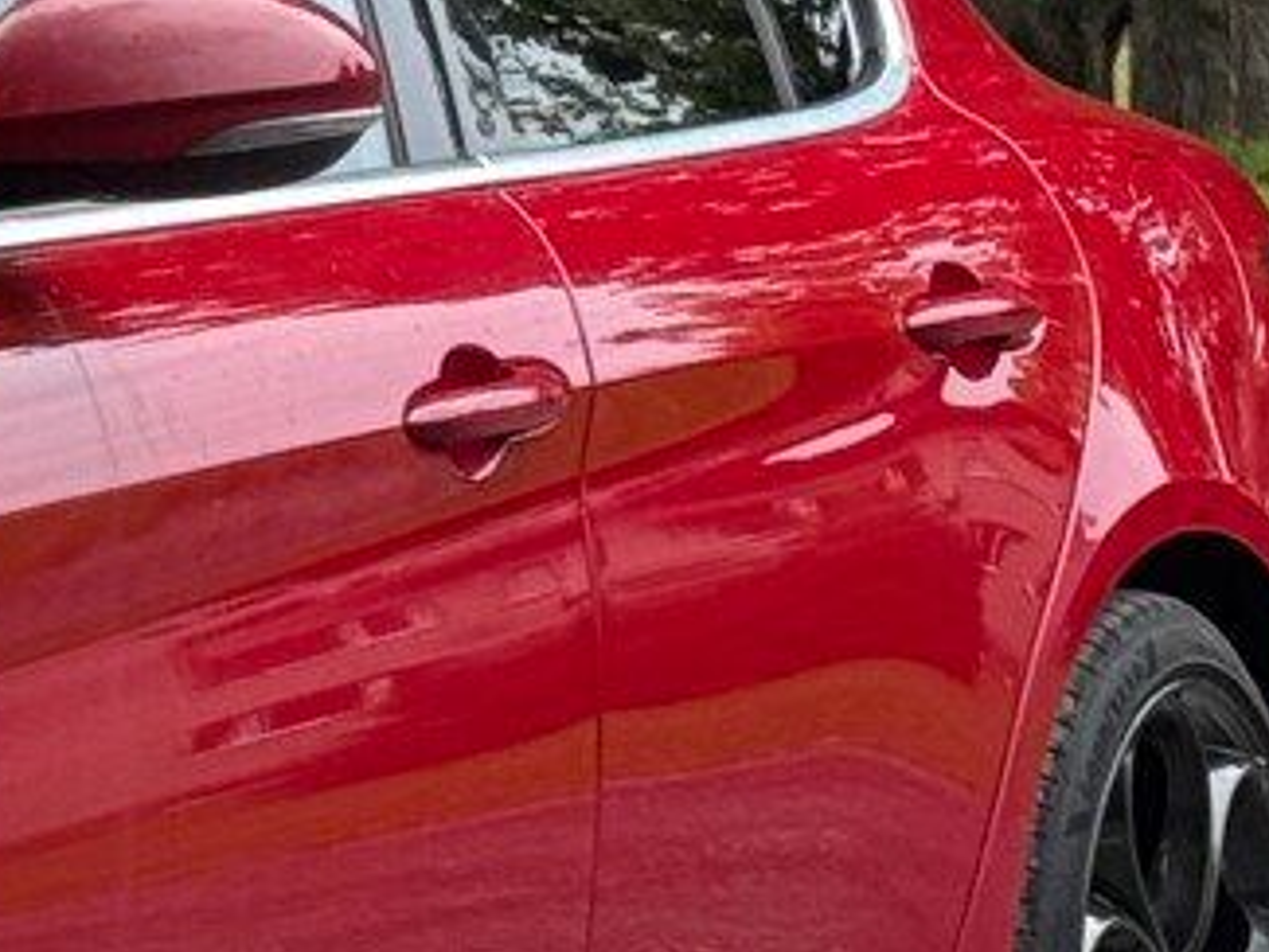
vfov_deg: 5.1
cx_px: -1249
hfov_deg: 6.7
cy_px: -271
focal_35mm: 288
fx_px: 10562
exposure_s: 1/124
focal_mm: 6.76
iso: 80
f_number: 1.78
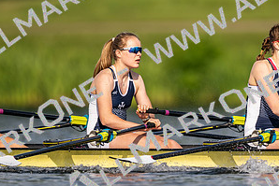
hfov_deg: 1.8
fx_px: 9048
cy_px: 67
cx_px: 259
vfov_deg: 1.2
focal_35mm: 1167
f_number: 4
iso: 220
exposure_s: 1/2500
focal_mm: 600
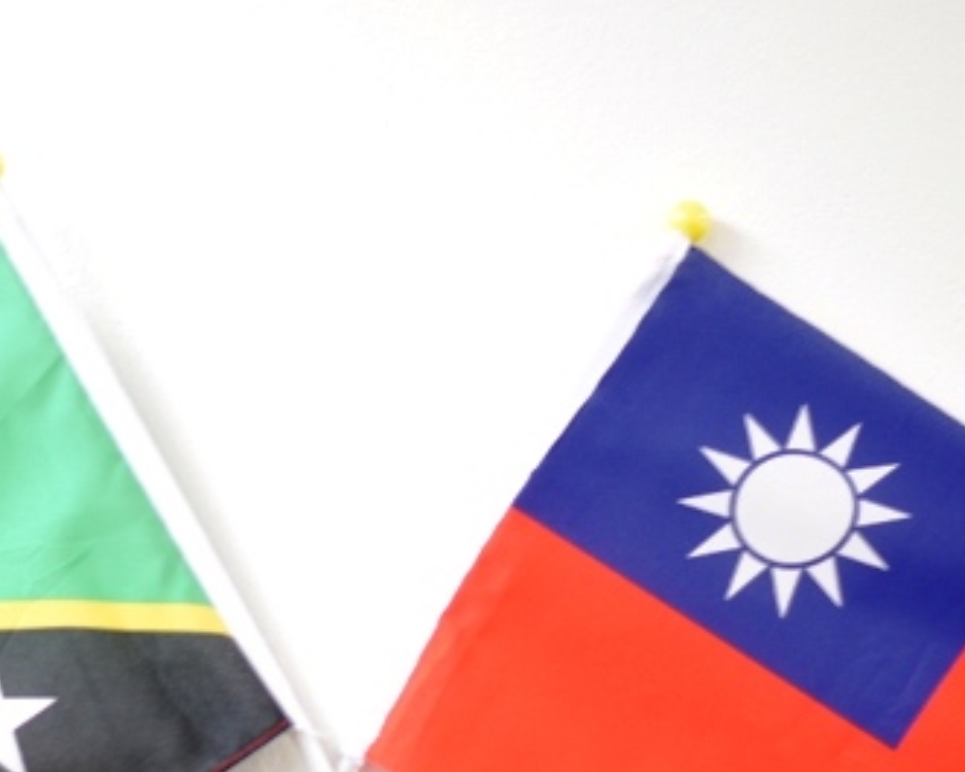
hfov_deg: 14.1
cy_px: 570
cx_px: 327
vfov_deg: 11.3
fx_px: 3885
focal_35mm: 136
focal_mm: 50
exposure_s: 1/10
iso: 200
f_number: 1.8
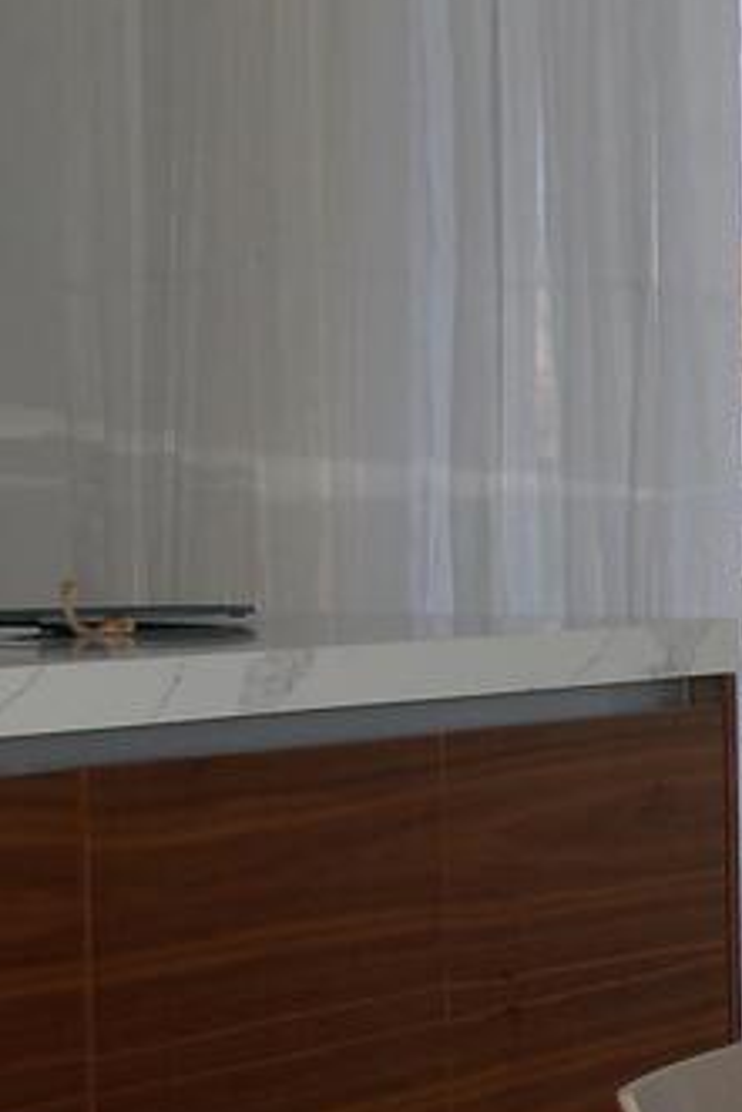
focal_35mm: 135
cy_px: 741
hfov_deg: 9.4
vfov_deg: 15.2
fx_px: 4155
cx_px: 1555
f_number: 7.1
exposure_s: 1/400
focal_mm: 29
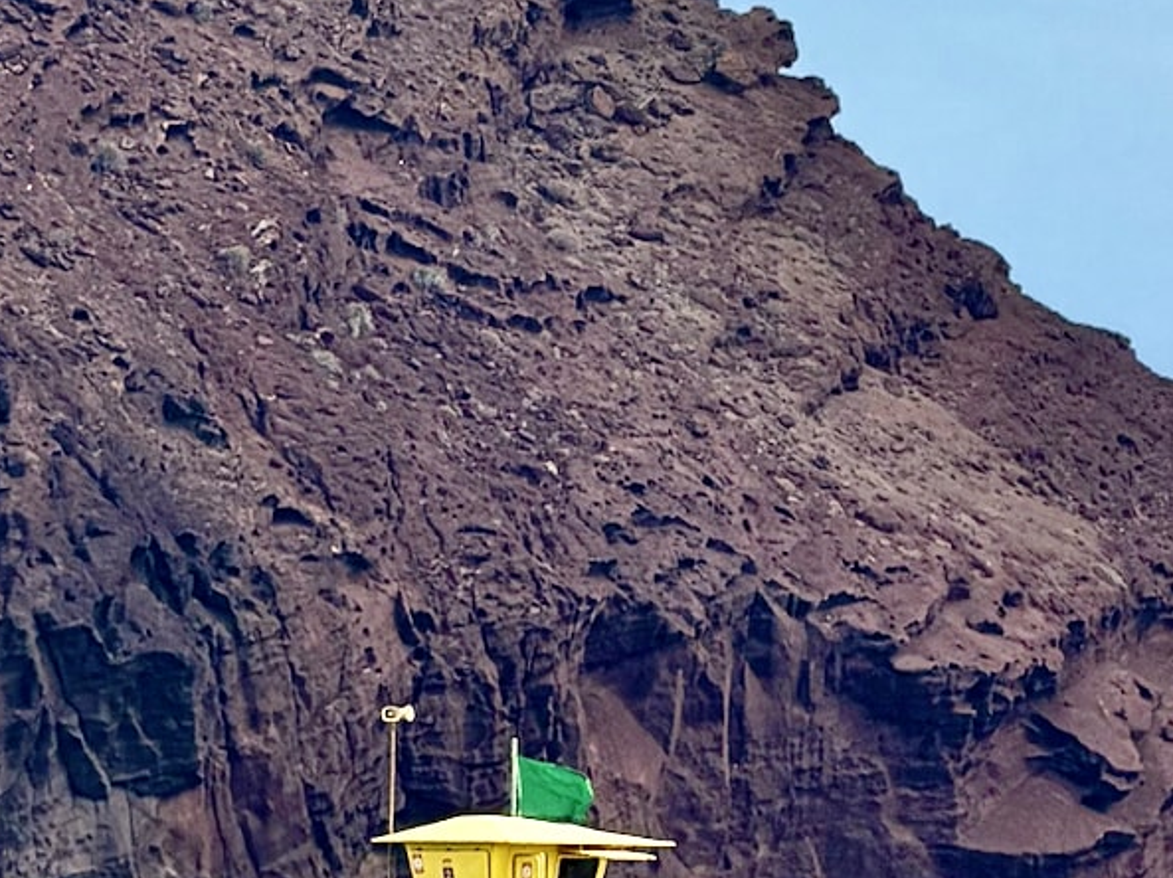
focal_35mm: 324
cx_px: 700
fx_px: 10972
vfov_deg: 4.6
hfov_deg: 6.1
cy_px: -49
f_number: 2.8
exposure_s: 1/638
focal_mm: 16.89
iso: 20
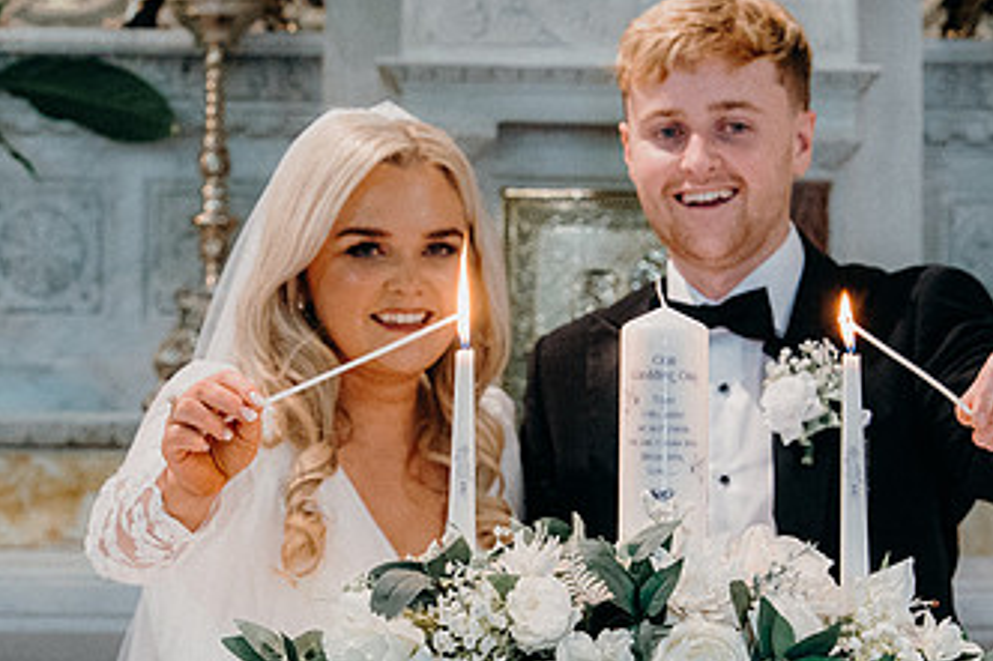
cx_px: 595
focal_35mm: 173
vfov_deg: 7.9
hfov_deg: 11.9
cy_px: 453
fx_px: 4769
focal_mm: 66
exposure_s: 1/160
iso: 3200
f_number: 3.5
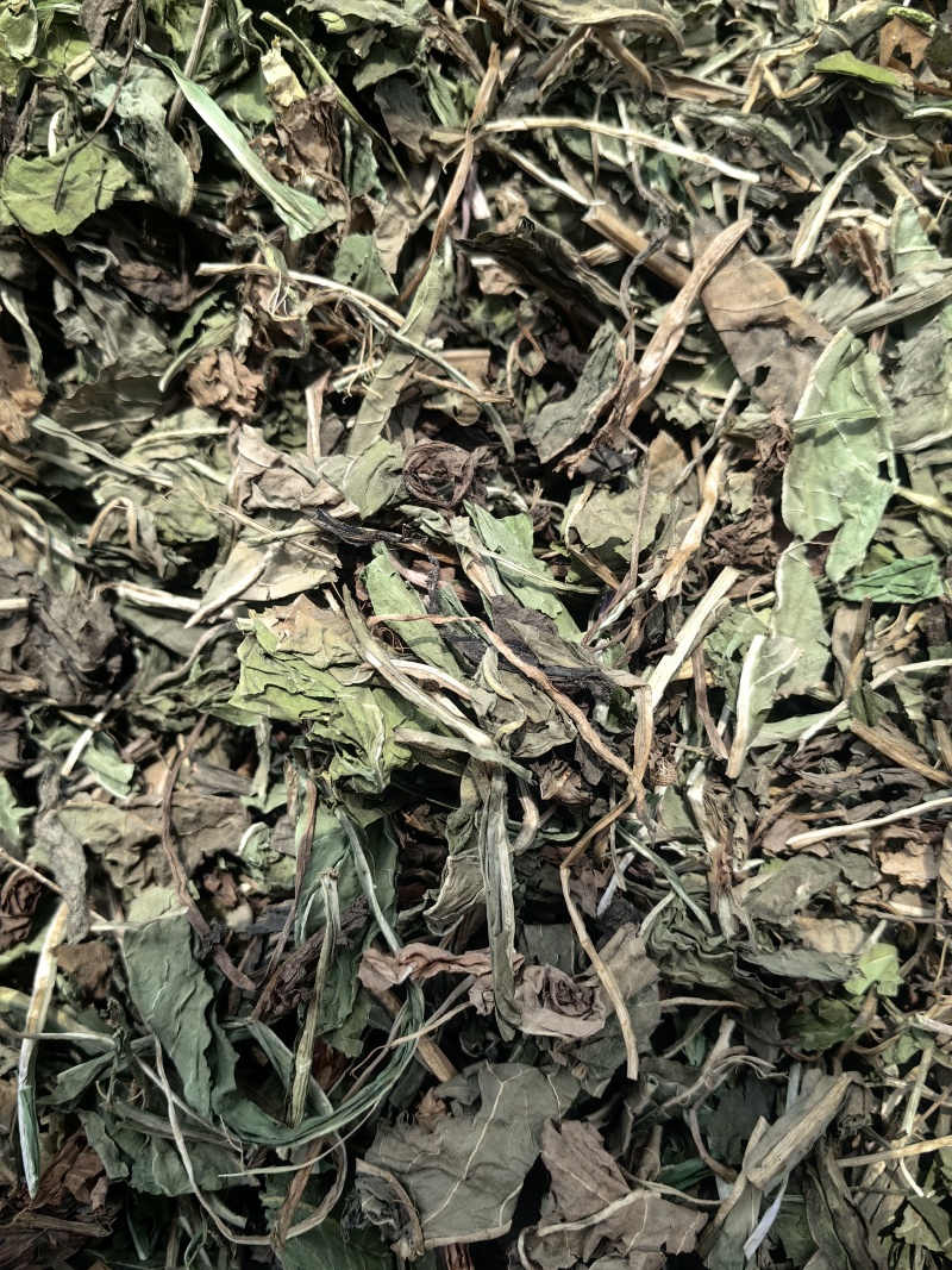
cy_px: 635
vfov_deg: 65.3
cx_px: 476
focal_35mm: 27
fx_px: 990
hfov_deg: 51.3
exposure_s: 1/954
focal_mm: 5.75
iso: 64
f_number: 2
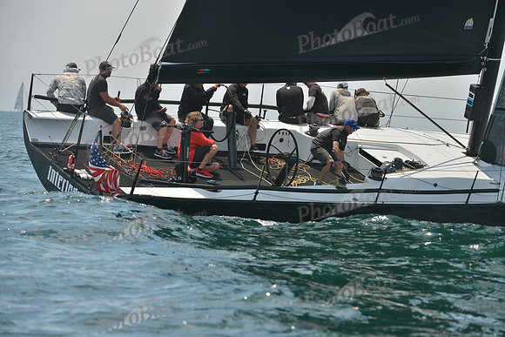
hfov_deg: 10.3
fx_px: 2806
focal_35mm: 200
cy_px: 168
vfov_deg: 6.9
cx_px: 252
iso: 280
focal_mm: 200
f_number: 7.1
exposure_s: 1/800
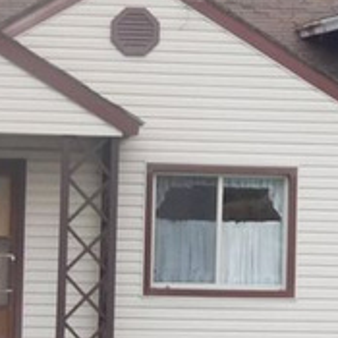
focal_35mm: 285
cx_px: 450
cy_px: 17
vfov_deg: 6.1
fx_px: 3148
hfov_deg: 6.1
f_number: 4.2
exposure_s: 1/100
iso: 125
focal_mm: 9.8
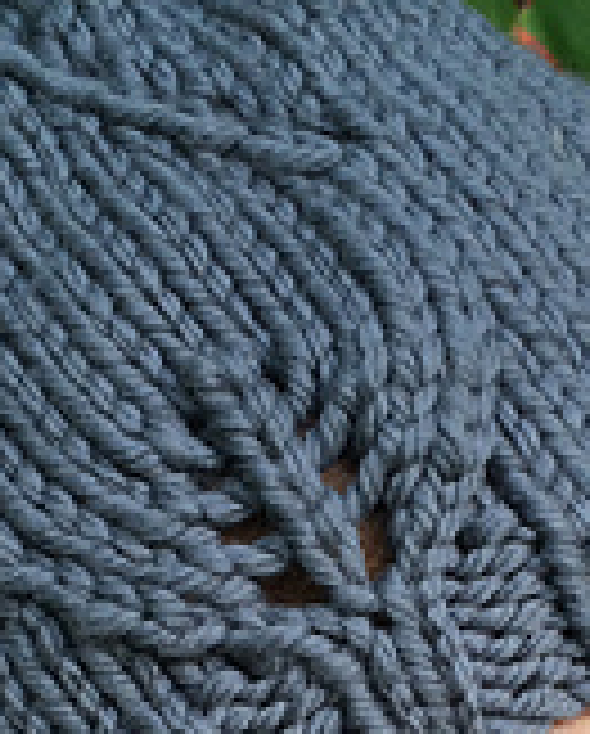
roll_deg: +0.6
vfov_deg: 16.7
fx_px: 2416
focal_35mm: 111
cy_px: 833
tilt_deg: -11.1
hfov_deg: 13.9
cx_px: 383
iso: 32
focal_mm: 4.15
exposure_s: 1/221
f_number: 2.2
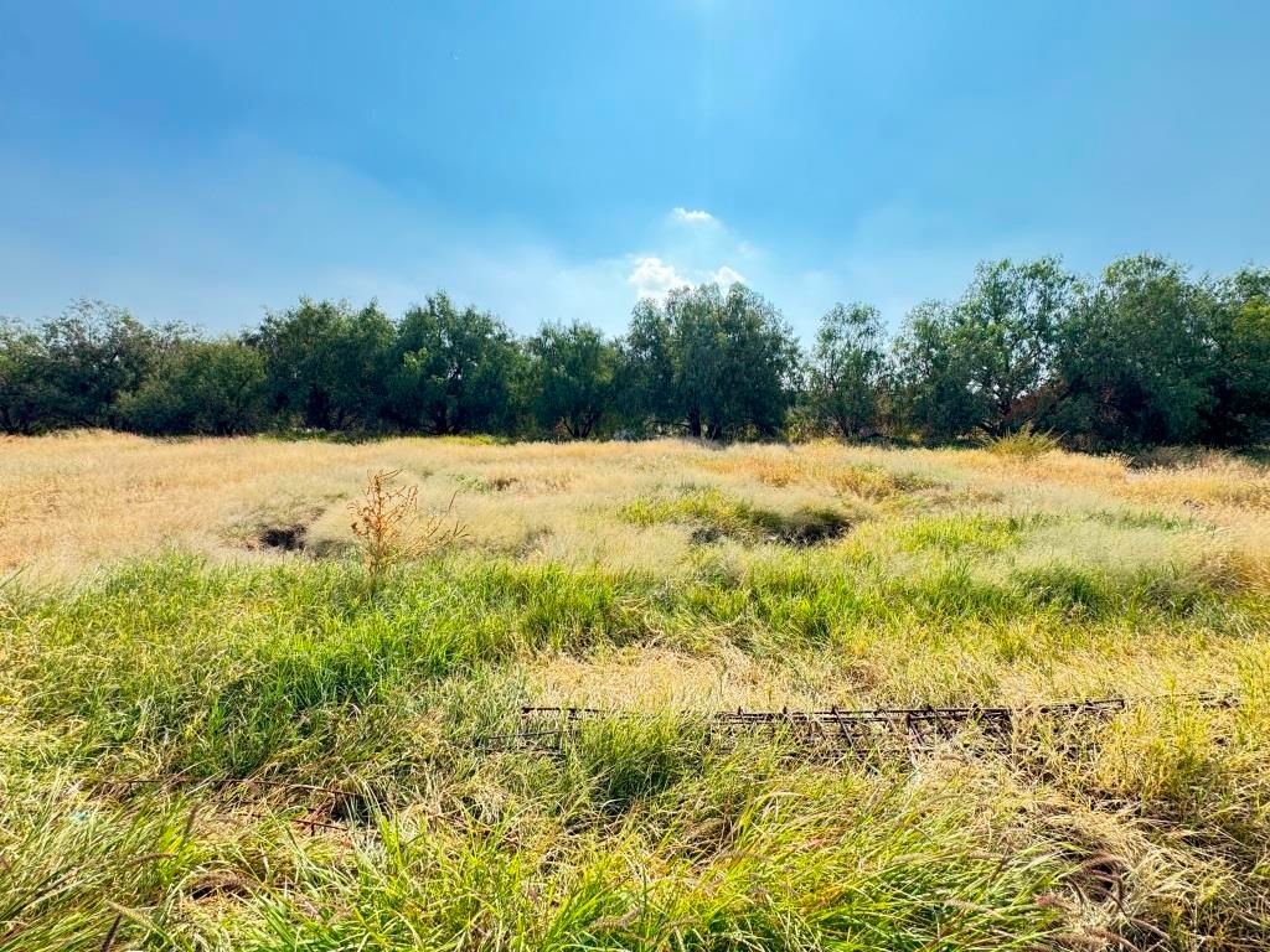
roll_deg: +0.6
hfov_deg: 102.1
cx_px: 635
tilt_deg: -8.0
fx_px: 514
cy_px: 476
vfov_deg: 85.7
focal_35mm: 14
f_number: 2.2
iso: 40
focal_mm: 2.22
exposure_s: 1/600
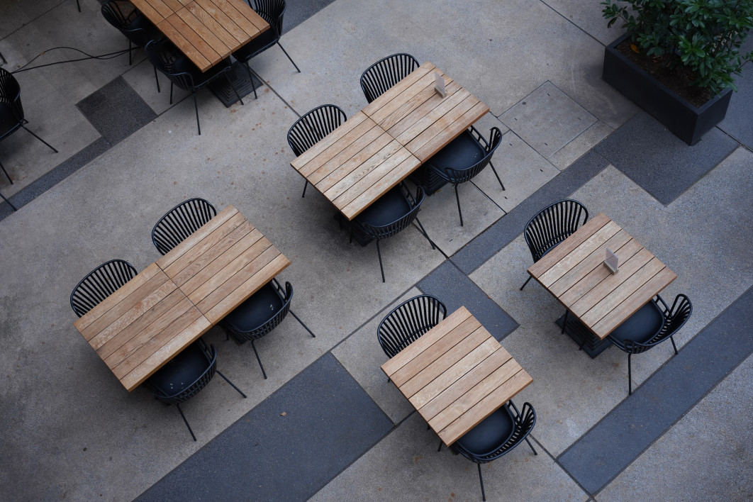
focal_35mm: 46
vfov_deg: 29.6
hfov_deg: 43.2
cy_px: 251
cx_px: 376
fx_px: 952
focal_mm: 45.5
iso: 200
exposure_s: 1/125
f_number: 4
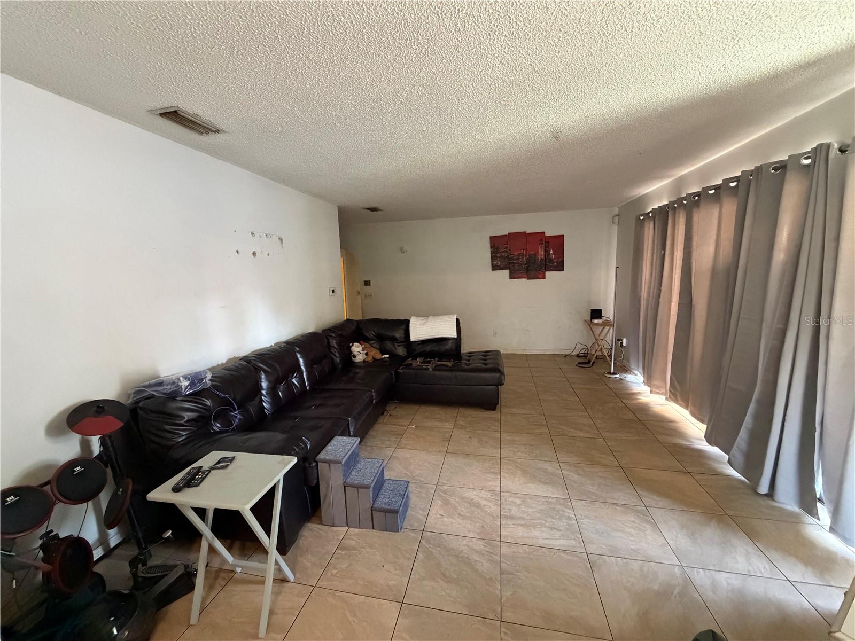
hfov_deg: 102.1
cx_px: 428
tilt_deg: -8.3
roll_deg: +1.3
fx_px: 346
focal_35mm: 14
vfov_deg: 85.7
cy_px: 320
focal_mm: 2.22
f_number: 2.2
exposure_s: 1/60
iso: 1000
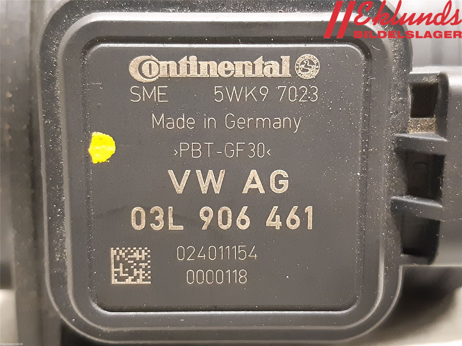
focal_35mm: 26
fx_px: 347
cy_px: 173
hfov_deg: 67.3
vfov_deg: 53.1
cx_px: 231
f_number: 1.7
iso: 500
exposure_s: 1/20
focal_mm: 3.93
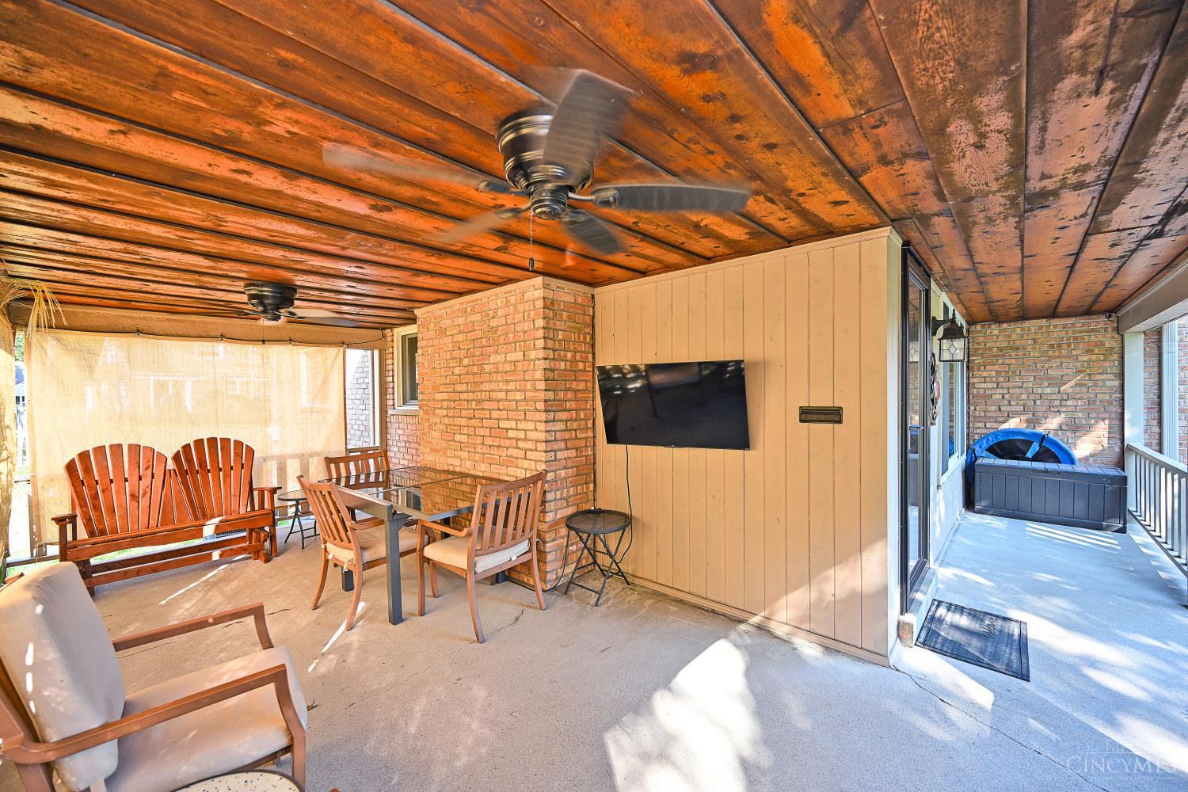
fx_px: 462
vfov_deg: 81.2
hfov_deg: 104.3
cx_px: 594
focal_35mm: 14
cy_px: 396
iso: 200
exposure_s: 1/60
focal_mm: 14
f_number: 4
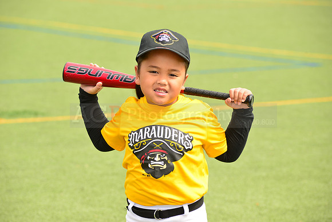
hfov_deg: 12.1
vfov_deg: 8.1
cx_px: 166
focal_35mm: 170
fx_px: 1568
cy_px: 111
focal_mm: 170
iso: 200
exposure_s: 1/250
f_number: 9
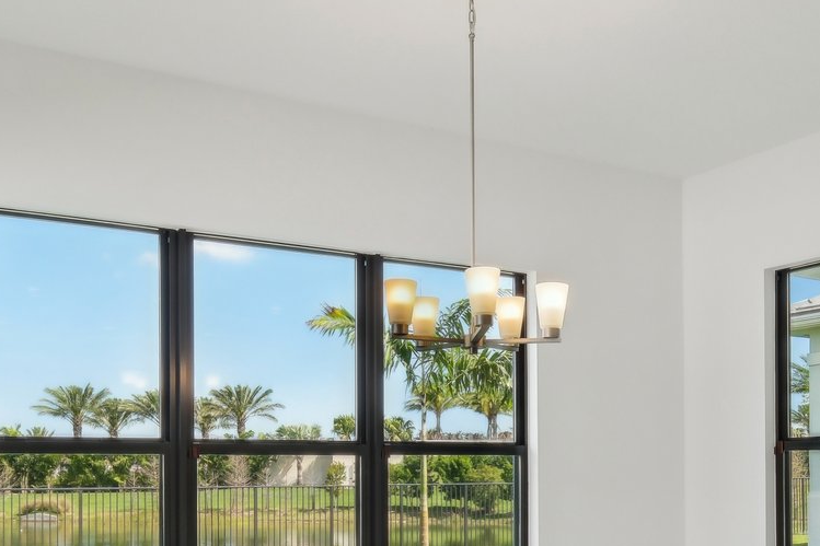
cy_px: 493
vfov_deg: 31.1
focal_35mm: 41
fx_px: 934
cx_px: 442
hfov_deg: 47.4
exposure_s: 1/150
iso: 400
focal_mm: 10
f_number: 8
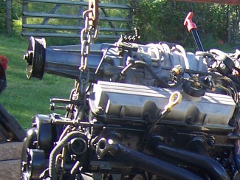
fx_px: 742
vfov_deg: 13.2
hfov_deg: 17.1
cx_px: 326
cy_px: 249
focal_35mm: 107
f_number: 2.7
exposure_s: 1/180
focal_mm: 5.6
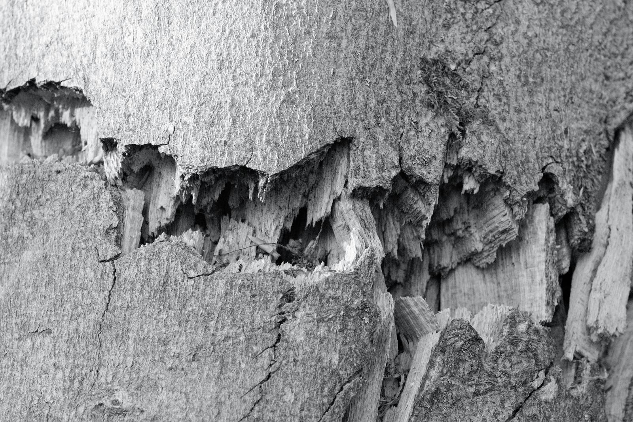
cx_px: 316
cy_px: 211
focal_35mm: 117
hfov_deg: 17.5
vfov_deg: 11.7
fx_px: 2057
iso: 4000
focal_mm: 78.1
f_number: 8
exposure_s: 1/220
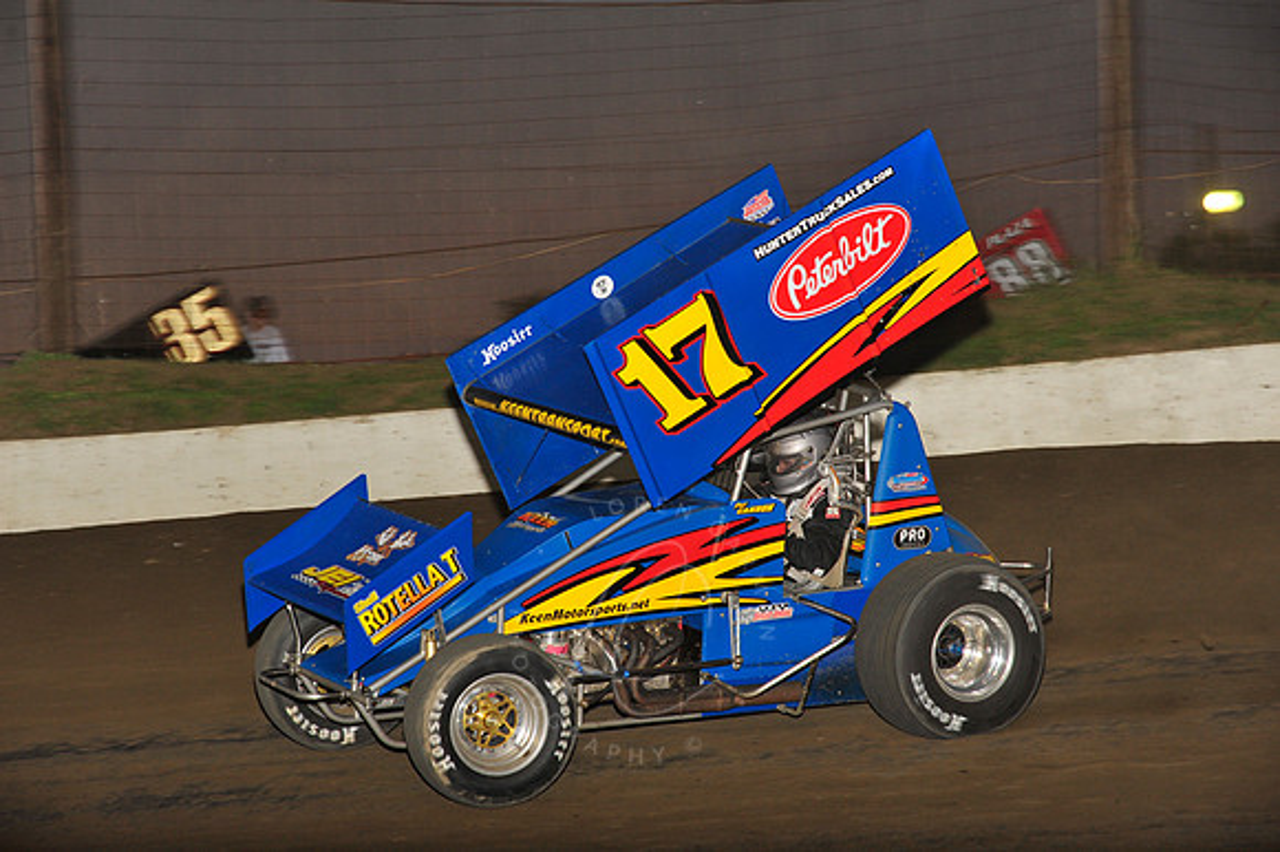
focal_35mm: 120
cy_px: 426
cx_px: 640
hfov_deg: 17.1
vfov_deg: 11.4
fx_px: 4264
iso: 1000
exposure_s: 1/320
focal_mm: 120
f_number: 7.1
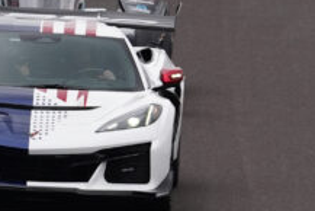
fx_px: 24813
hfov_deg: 0.7
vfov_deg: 0.5
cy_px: -162
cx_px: -3
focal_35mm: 2834
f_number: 7.1
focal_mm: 600
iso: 800
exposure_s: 1/2000
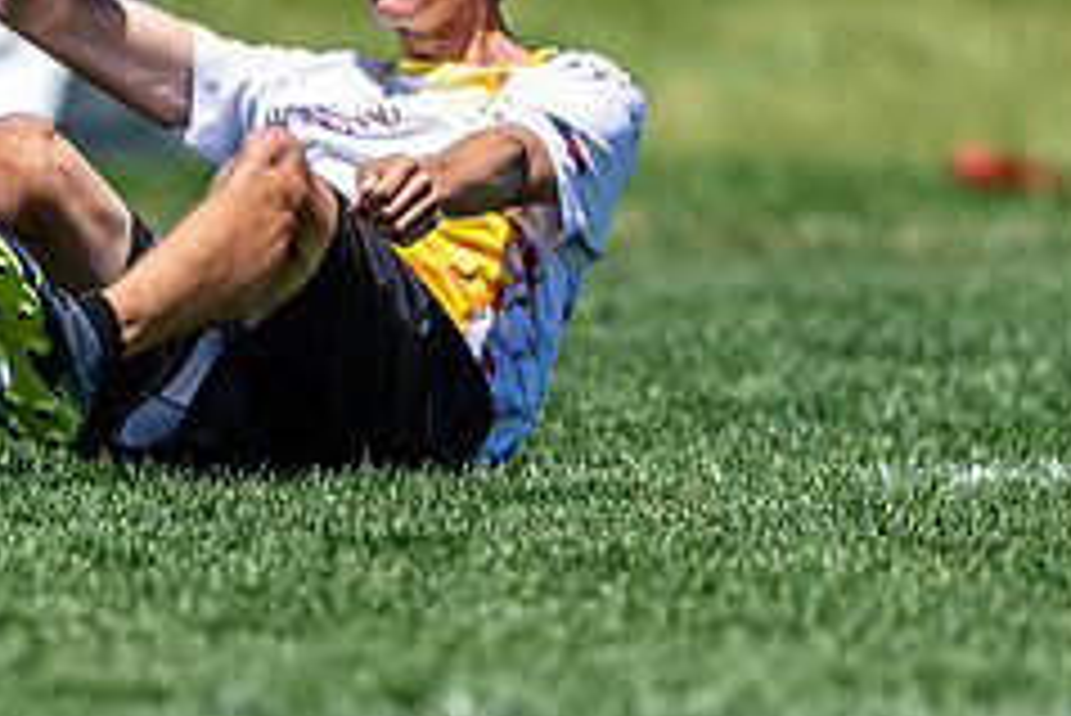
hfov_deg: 1.2
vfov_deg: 0.8
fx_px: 49621
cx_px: 125
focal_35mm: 1667
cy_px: 327
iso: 100
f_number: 2.8
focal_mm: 400
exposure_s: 1/2000
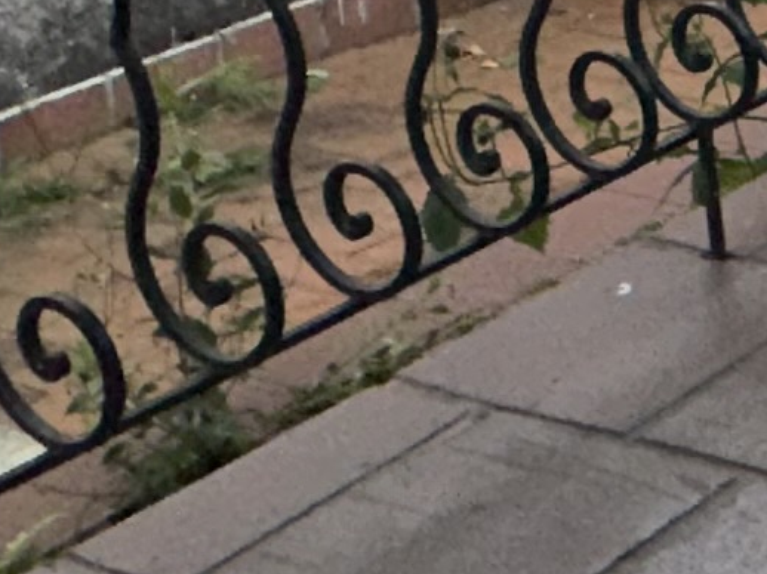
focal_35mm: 109
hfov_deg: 13.8
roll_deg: -1.0
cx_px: 1740
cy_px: -383
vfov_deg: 12.6
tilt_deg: -11.5
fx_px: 2414
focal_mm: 2.22
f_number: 2.2
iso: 32
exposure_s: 1/430
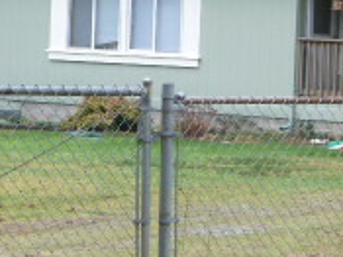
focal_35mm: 227
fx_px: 2248
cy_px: 16
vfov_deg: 6.5
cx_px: 194
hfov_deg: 8.7
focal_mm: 11
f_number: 4.8
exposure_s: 1/60
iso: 125
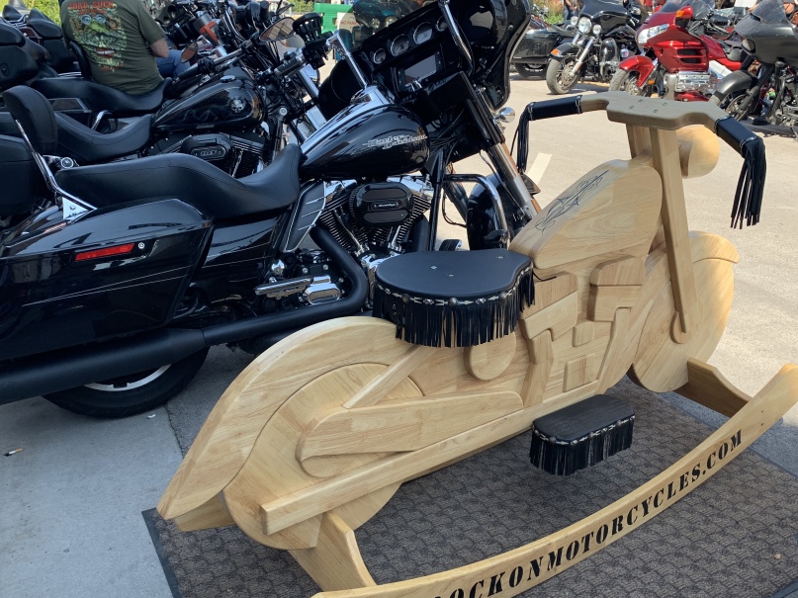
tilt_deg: -22.7
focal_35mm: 33
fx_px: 761
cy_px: 340
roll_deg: -1.2
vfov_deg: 42.8
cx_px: 453
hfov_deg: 55.2
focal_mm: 4.25
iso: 25
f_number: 1.8
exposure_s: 1/488
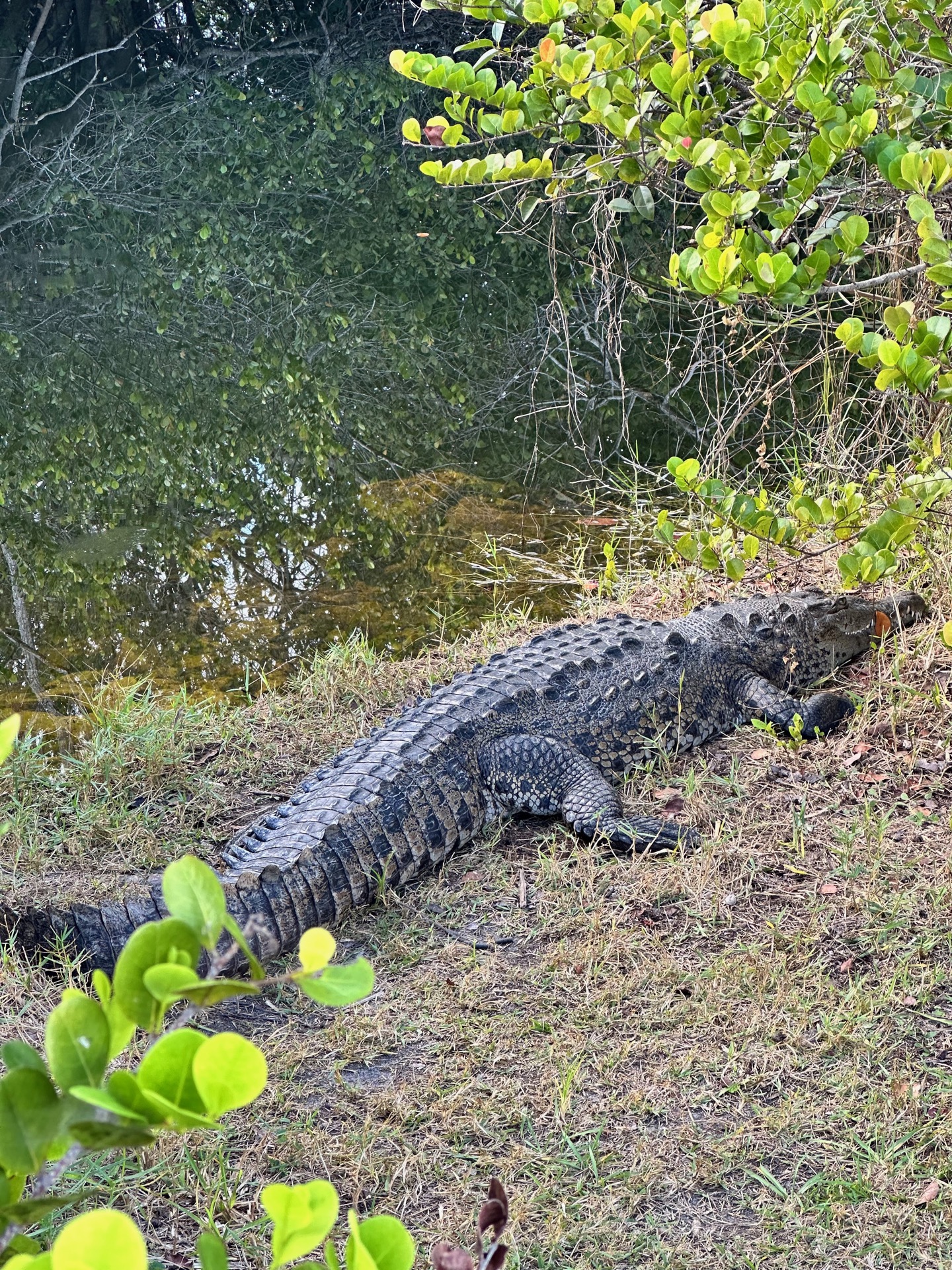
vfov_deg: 25.3
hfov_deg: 19.1
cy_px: 635
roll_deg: +0.1
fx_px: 2824
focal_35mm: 77
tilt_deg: -21.1
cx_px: 476
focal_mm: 9
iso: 80
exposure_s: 1/99
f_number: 2.8
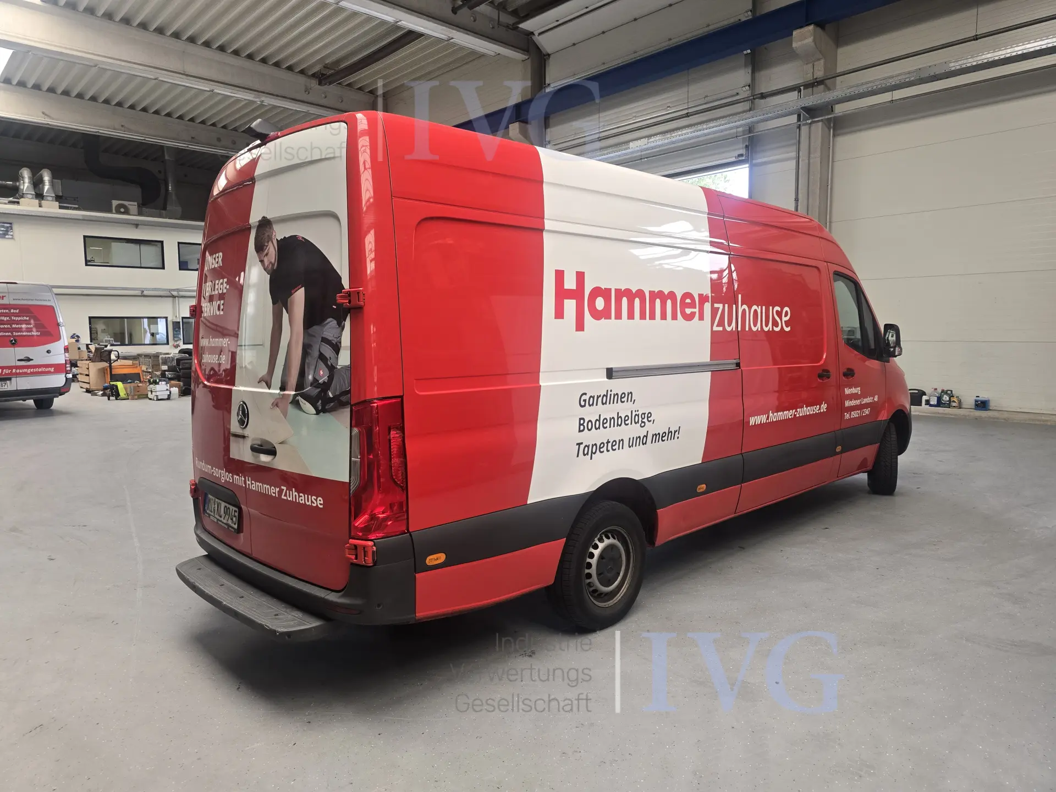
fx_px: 702
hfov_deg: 73.9
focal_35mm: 23
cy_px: 396
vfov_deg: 58.9
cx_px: 528
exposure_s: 1/180
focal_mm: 6.3
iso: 160
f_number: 1.7
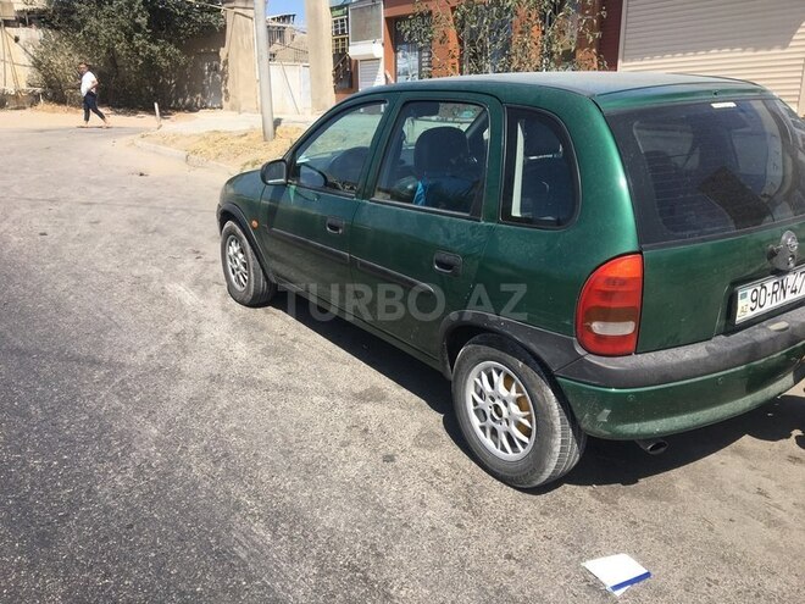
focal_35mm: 29
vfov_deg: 48.2
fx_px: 674
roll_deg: -1.9
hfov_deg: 61.7
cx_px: 402
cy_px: 302
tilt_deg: -15.1
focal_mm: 4.15
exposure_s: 1/1202
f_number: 2.2
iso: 25
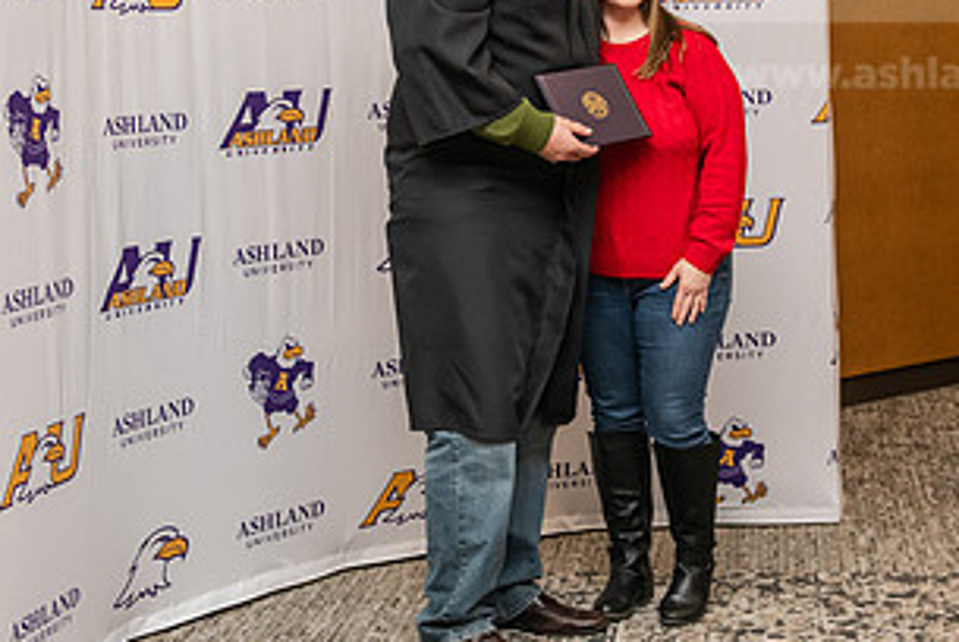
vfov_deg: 17.9
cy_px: 140
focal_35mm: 76
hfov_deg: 26.6
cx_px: 591
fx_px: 2026
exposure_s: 1/160
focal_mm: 40
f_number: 3.5
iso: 1600
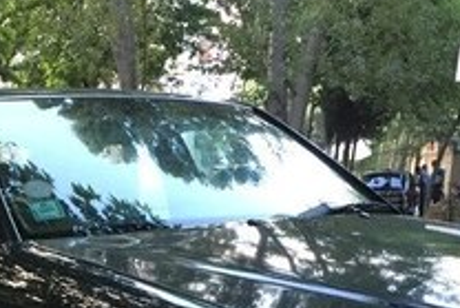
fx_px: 921
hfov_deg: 27.6
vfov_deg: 17.3
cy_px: 443
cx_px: 104
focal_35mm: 72
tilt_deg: -15.3
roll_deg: -0.1
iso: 250
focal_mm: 4.15
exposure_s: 1/25
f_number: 2.2
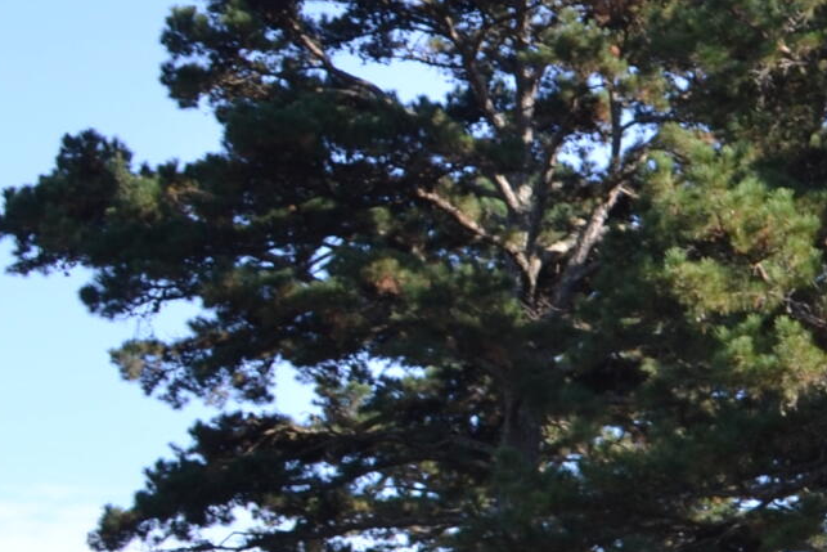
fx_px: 3217
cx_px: 1771
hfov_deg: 12.5
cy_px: 349
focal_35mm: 140
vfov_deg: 9.8
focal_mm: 20
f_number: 5.6
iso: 100
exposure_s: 1/125
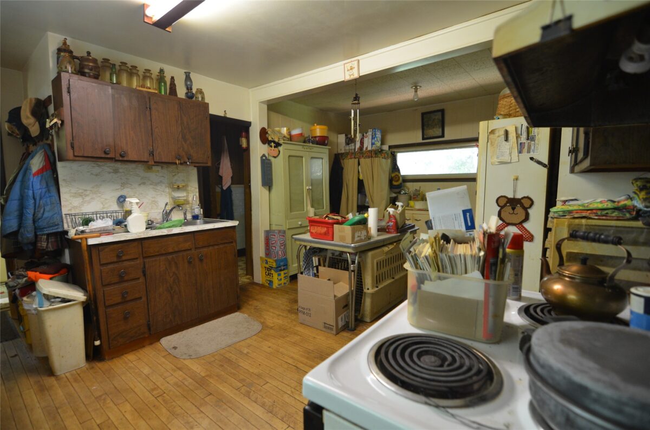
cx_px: 325
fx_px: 297
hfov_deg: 95.1
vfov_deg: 71.8
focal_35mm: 16
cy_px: 215
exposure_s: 1/40
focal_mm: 11
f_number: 3.2
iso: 800
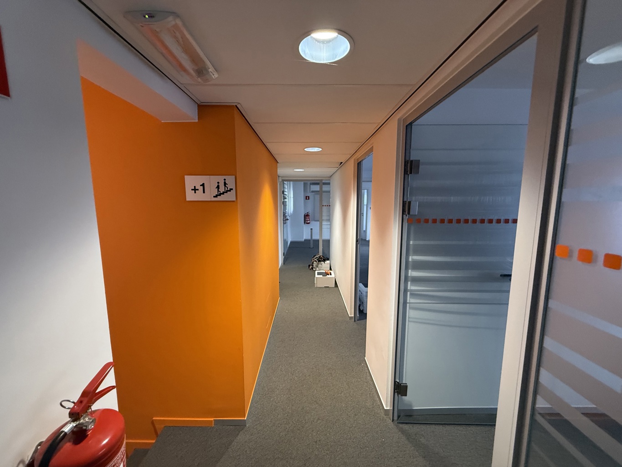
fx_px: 252
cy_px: 234
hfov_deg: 102.1
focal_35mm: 14
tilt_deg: -5.0
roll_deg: +0.2
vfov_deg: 85.7
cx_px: 311
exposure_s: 1/103
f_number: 2.2
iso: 320
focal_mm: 2.22
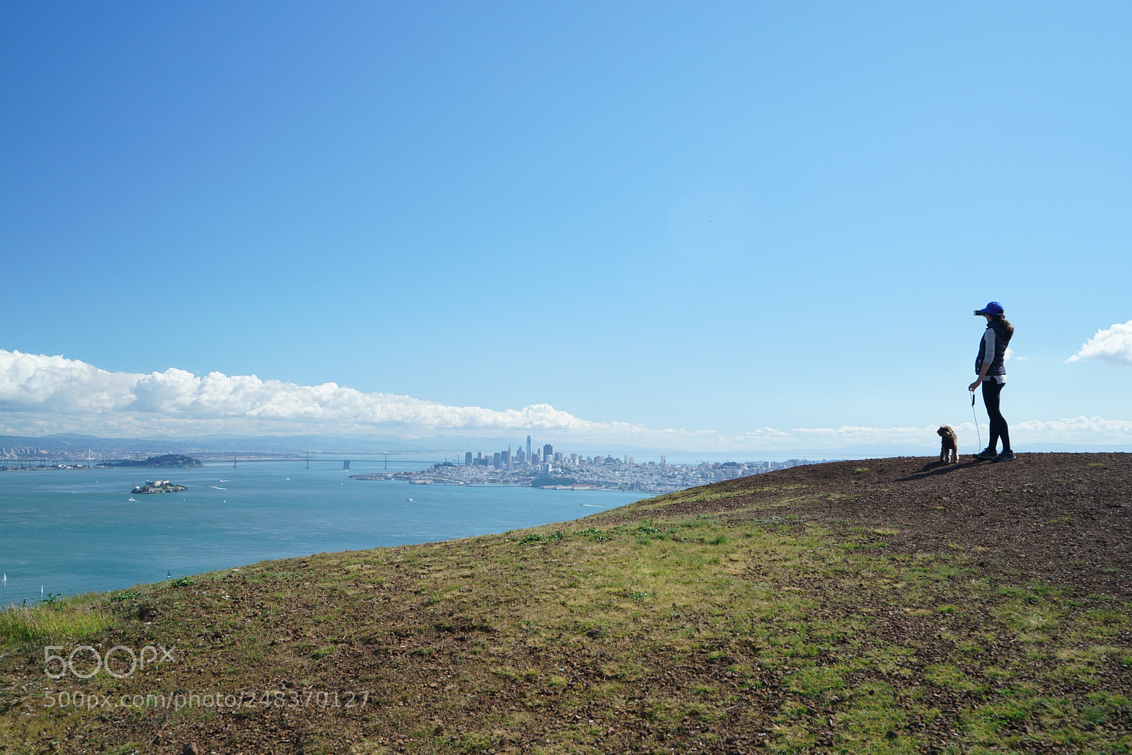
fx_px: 1101
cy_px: 378
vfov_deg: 37.9
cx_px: 566
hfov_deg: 54.4
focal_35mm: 35
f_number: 11
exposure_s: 1/125
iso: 400
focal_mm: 35
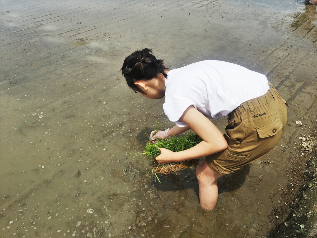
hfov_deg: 61.7
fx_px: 266
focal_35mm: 29
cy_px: 119
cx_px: 158
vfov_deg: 48.2
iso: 25
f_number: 2.2
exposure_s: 1/2262
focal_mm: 4.15
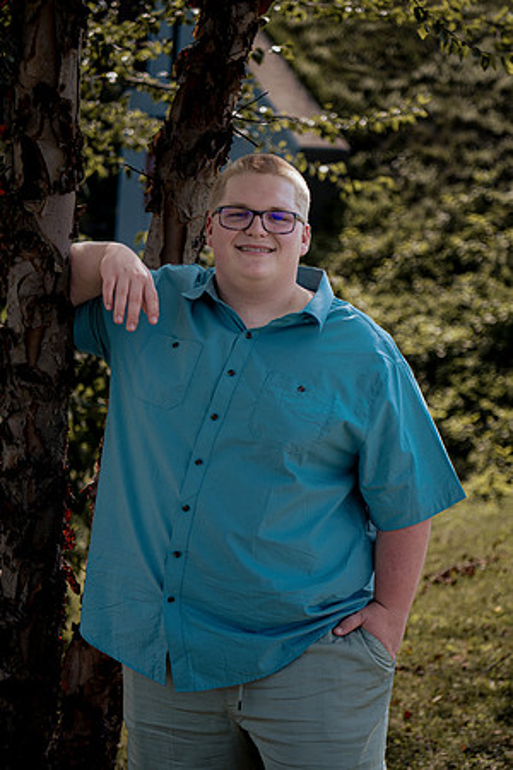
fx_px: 1753
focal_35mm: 82
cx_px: 256
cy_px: 385
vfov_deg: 24.8
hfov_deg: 16.7
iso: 100
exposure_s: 1/400
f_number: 2.8
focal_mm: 55
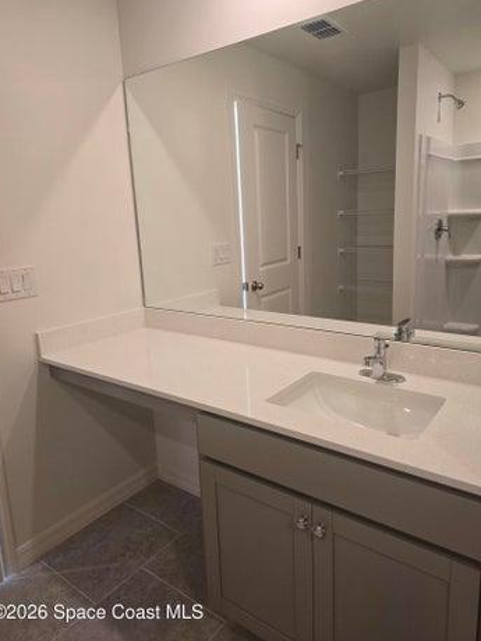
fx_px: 445
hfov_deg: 56.8
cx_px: 241
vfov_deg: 71.6
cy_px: 308
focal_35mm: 24
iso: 125
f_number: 1.7
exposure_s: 1/120
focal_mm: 6.3
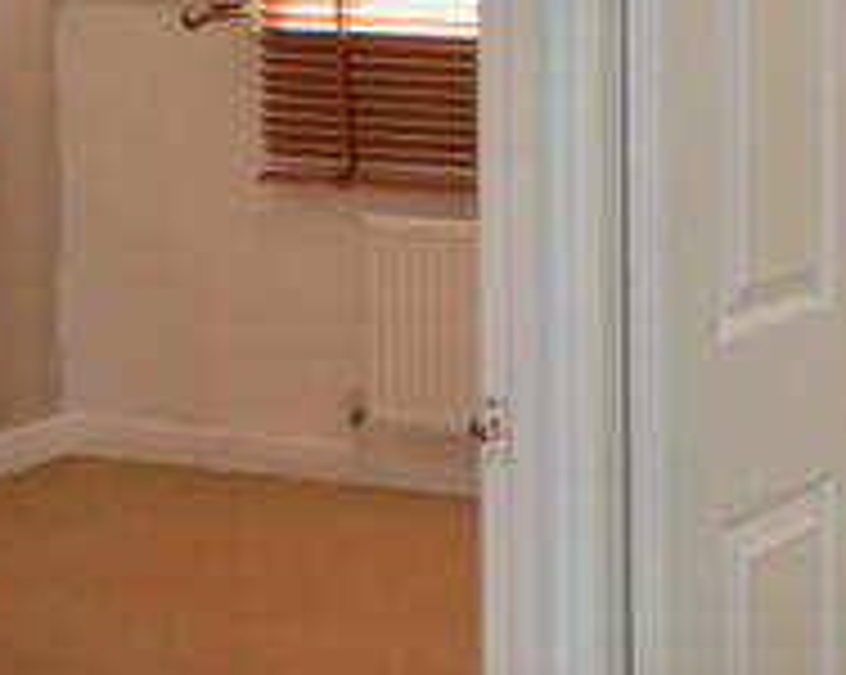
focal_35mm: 108
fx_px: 2701
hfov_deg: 16.0
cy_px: -97
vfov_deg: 13.9
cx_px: 1343
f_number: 3.8
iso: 720
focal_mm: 22
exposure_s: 1/60
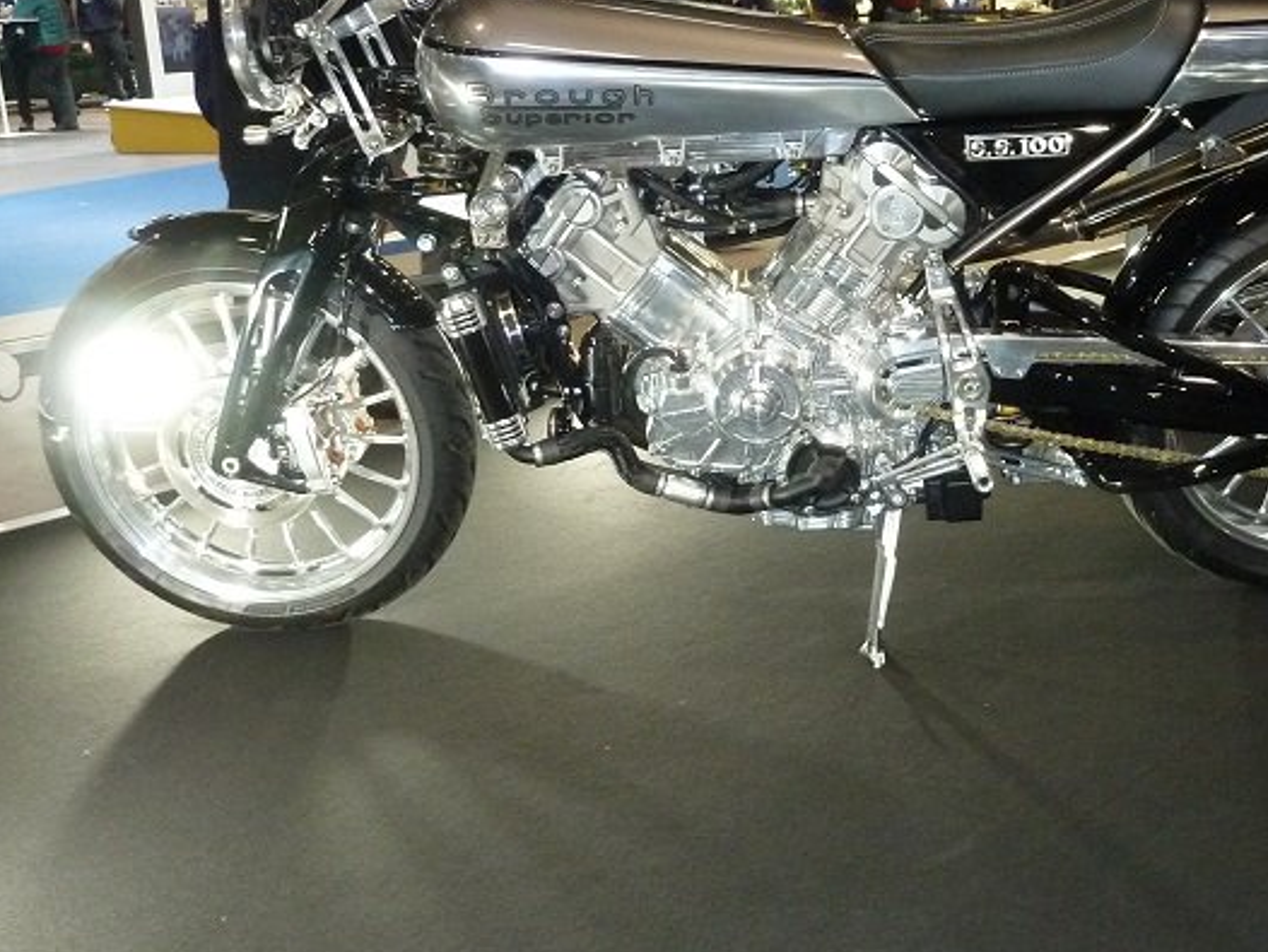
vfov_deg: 37.7
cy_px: 422
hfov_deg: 48.3
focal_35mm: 38
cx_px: 827
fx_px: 1393
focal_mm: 4.1
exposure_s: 1/30
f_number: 3.3
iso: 400
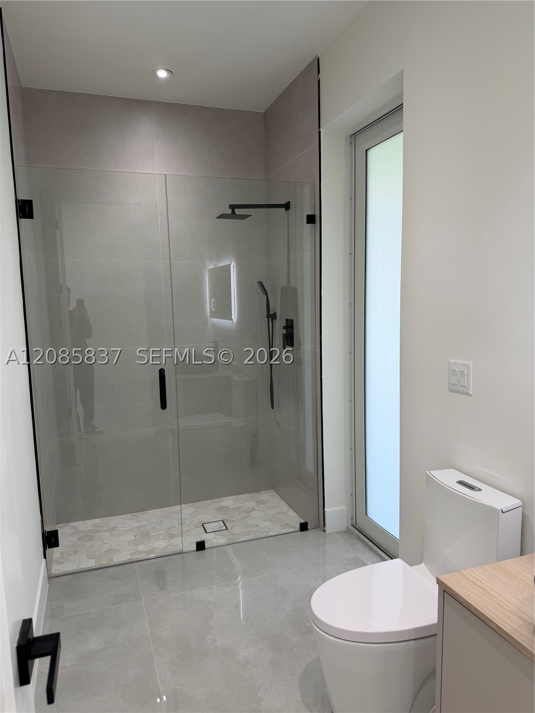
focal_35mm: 24
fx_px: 495
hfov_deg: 56.8
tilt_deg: -7.1
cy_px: 356
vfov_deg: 71.6
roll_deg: +1.2
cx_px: 268
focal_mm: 6.76
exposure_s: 1/120
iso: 80
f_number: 1.78
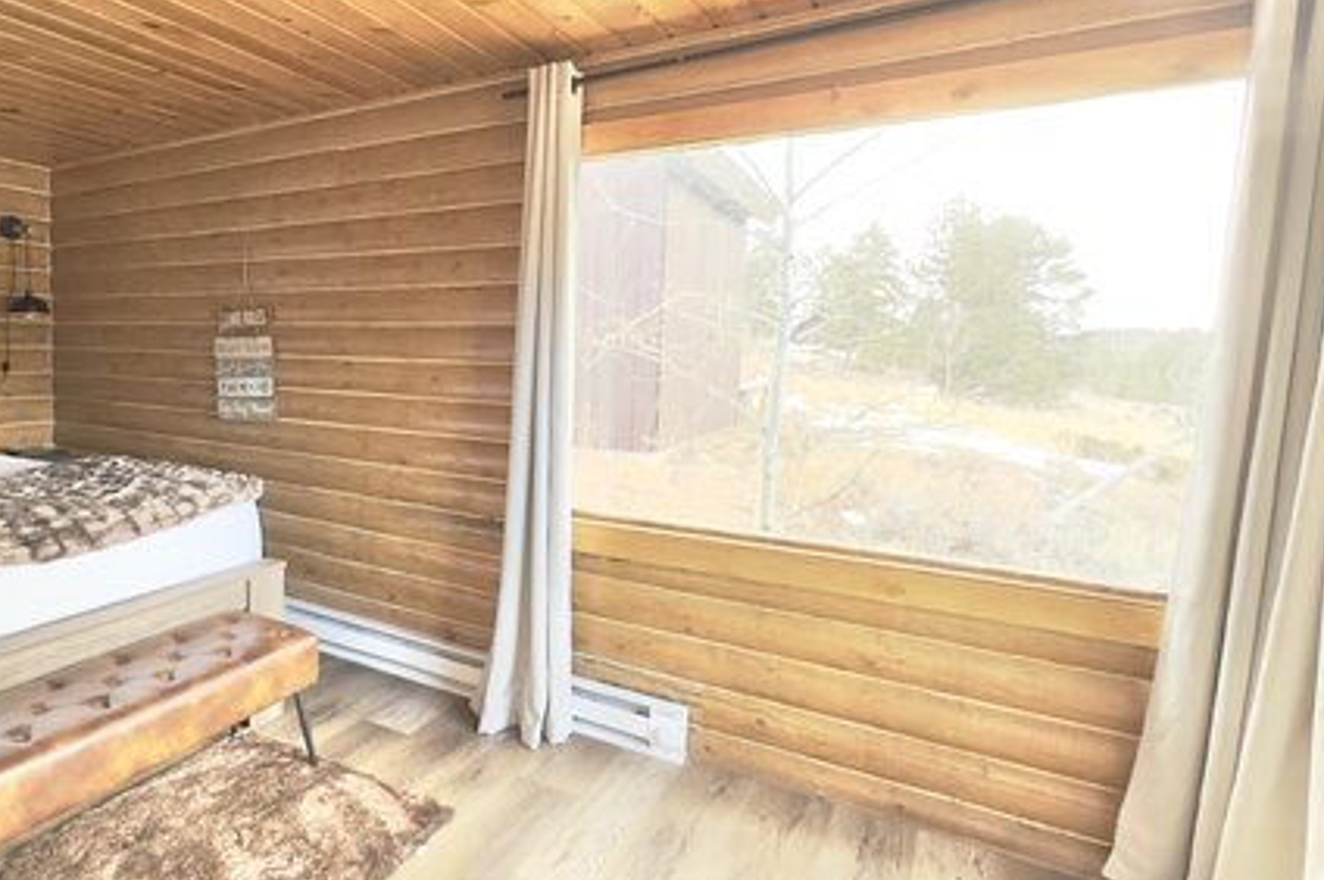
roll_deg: -1.3
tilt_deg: -4.1
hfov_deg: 75.3
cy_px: 403
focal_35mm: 22
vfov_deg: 57.1
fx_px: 808
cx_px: 406
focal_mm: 2.22
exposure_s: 1/99
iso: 100
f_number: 2.2
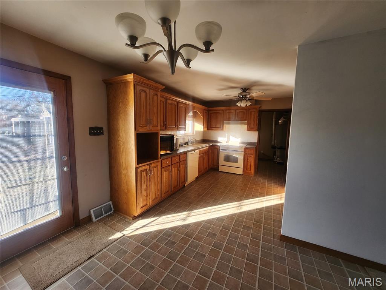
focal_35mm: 13
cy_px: 145
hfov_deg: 106.2
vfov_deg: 89.9
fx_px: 145
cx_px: 193
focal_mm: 1.74
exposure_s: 1/60
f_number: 2.2
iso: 64
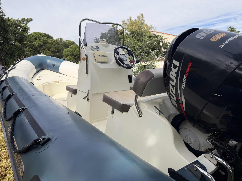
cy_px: 90
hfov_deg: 71.6
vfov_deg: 56.8
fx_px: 168
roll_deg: +2.3
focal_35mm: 24
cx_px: 121
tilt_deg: -7.3
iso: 80
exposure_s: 1/3584
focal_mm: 6.76
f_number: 1.78
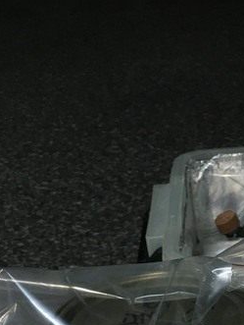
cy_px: 477
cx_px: 238
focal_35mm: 91
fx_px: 854
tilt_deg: -35.8
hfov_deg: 16.0
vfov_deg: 19.1
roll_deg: +3.0
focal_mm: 4.15
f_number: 2.2
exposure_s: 1/30
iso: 80
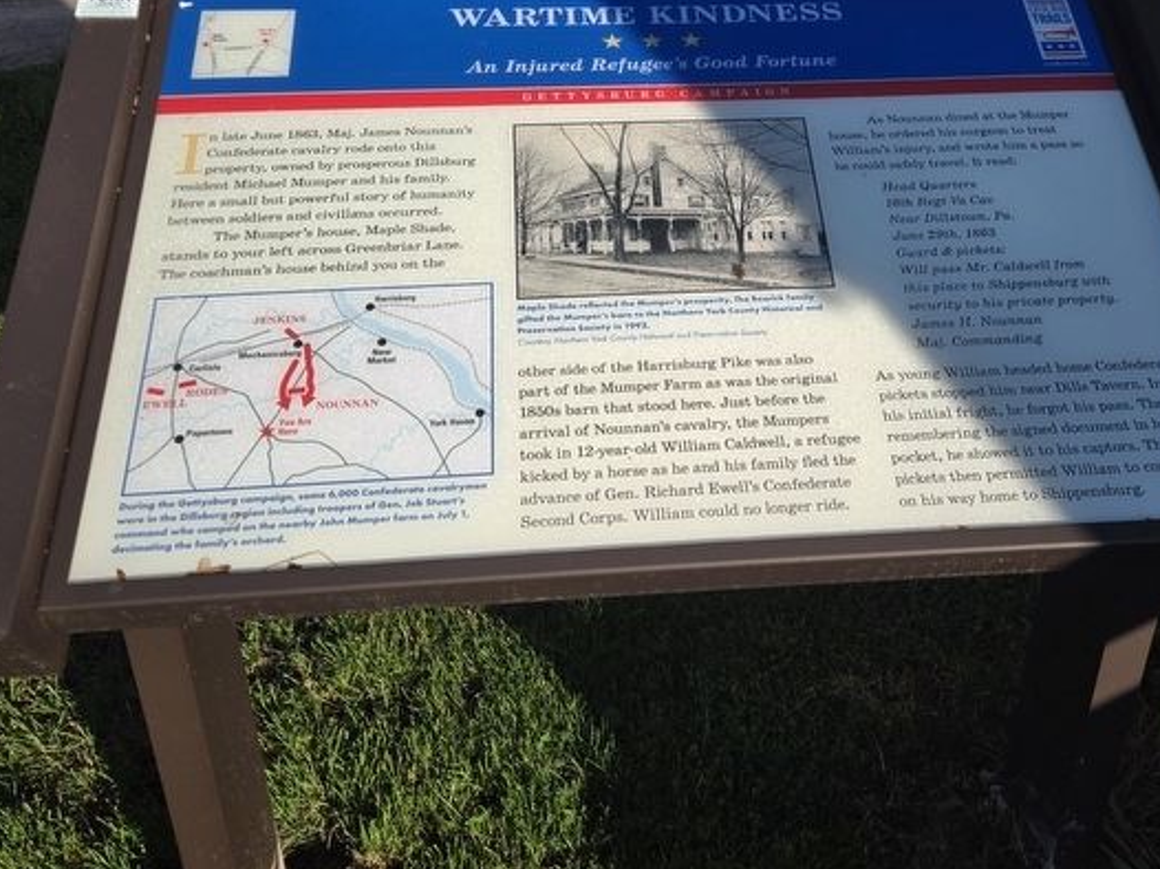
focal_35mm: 35
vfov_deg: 40.3
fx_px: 1172
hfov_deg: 52.5
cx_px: 655
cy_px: 302
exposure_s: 1/2476
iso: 25
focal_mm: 5.4
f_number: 1.8
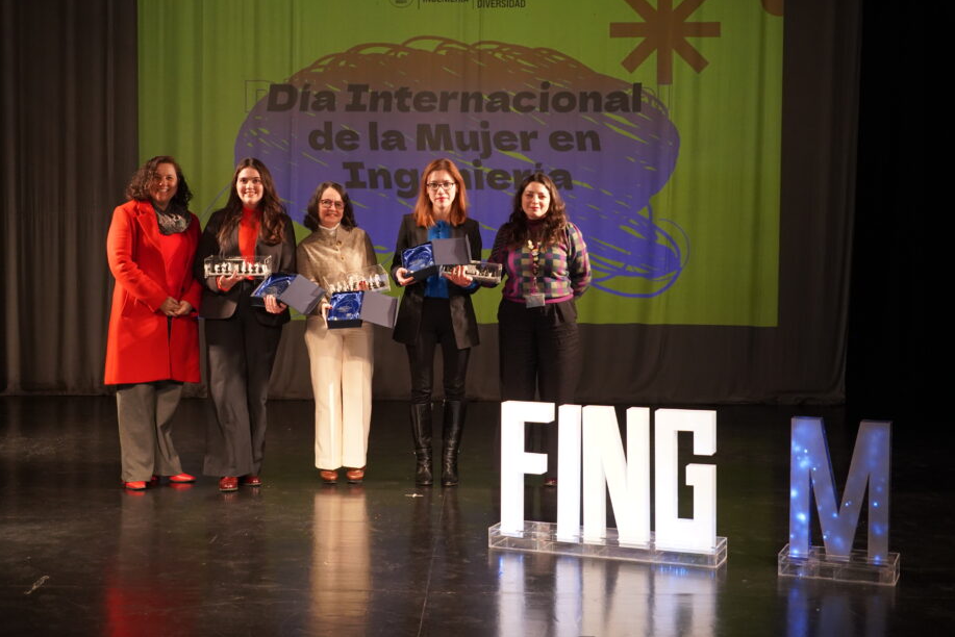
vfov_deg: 28.1
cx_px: 432
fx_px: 1274
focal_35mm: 48
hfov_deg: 41.1
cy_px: 319
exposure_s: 1/160
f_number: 4.5
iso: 4000
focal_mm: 43
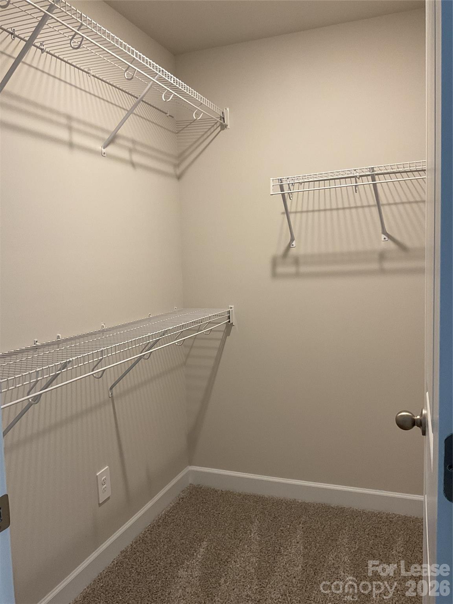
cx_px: 226
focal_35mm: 29
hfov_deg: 48.2
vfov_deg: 61.7
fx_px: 506
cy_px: 302
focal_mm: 3
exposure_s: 1/60
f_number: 1.8
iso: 80
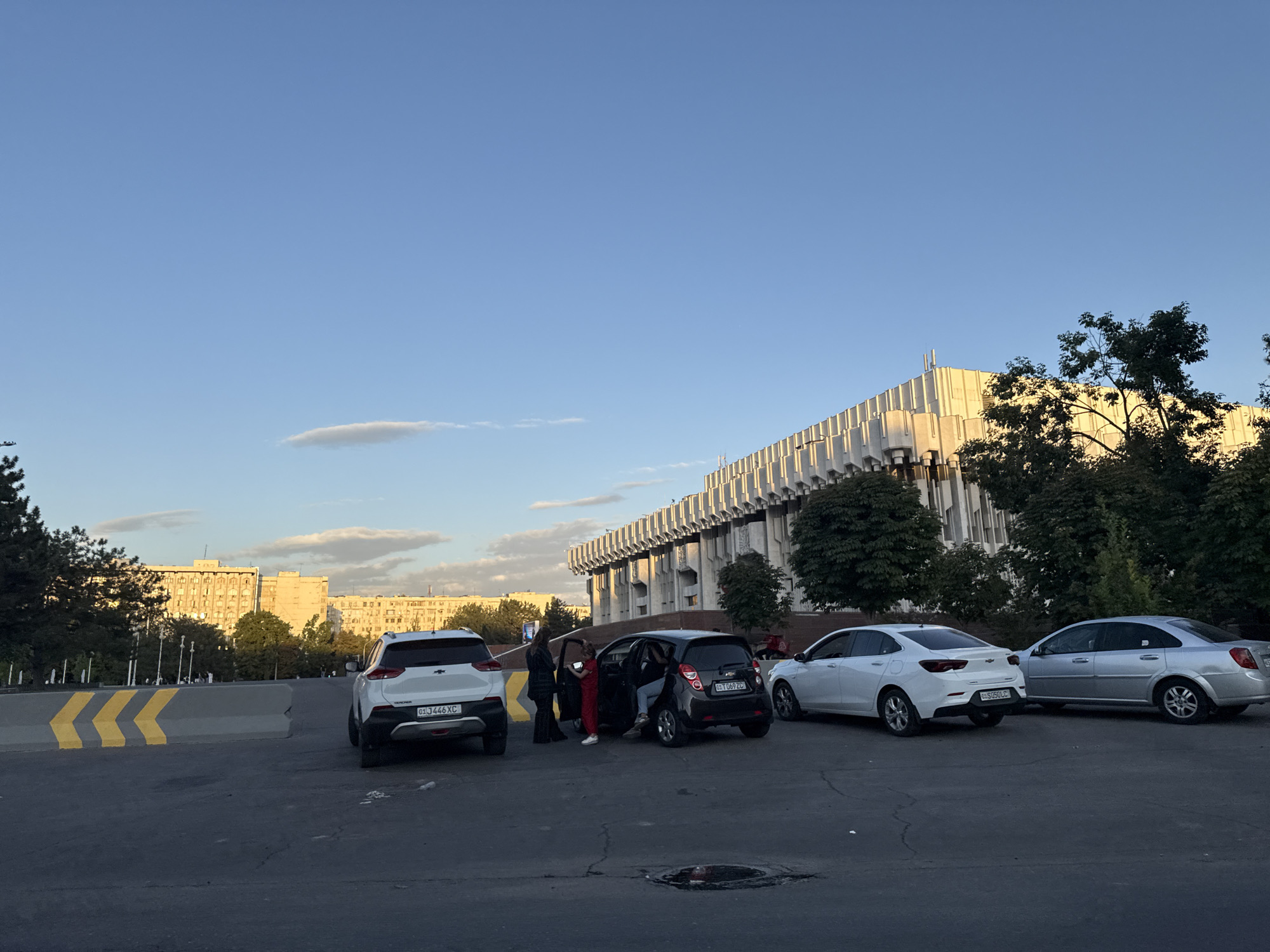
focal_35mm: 24
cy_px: 476
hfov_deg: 71.6
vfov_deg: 56.8
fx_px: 881
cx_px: 635
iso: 80
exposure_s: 1/1385
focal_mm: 6.76
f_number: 1.78
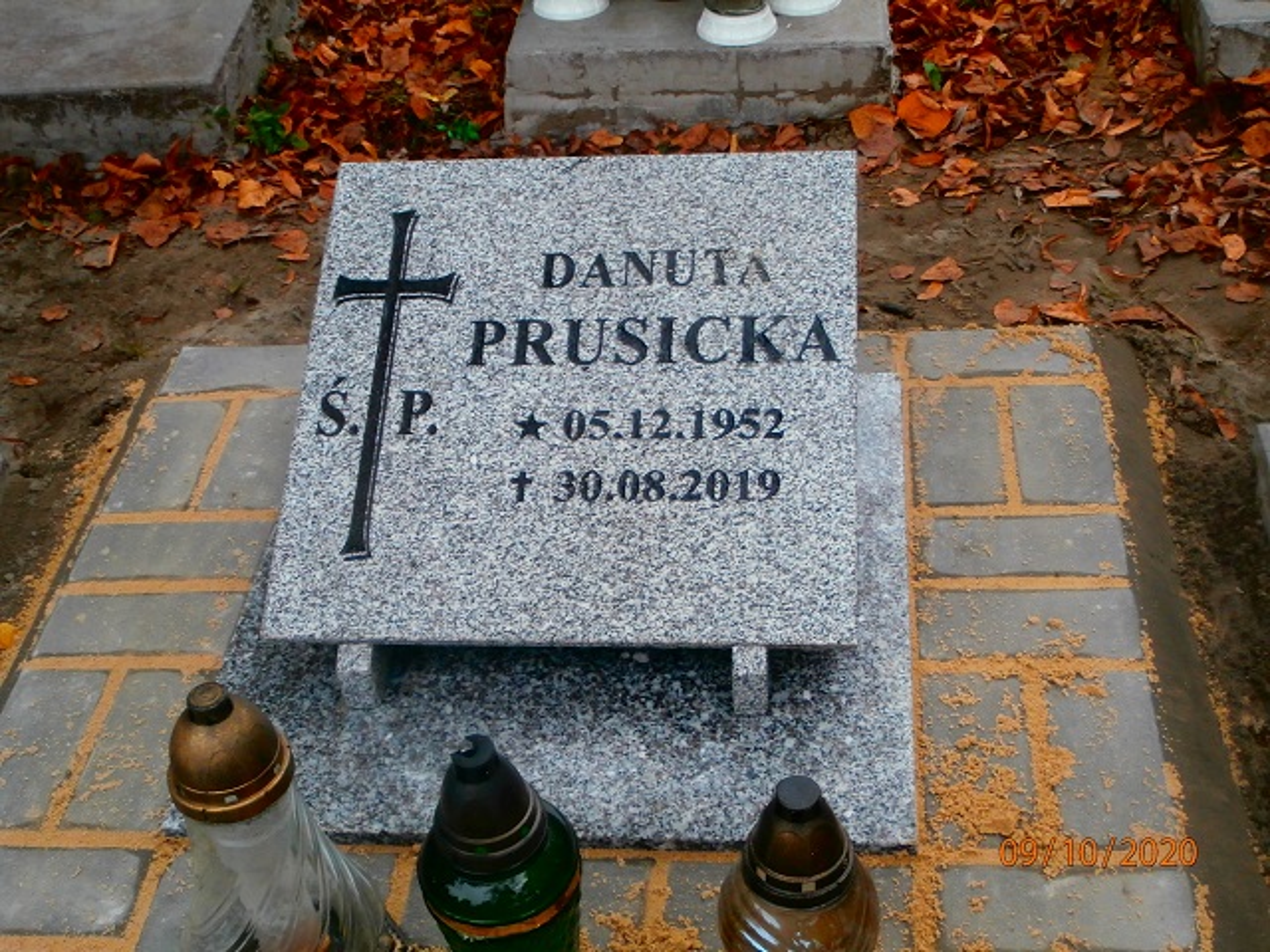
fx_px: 1724
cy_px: 476
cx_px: 635
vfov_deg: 30.9
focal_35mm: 47
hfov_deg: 40.4
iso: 160
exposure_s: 1/80
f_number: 4.2
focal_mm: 8.29
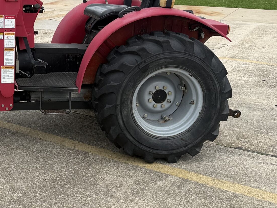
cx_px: -9
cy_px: 37
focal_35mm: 56
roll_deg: +0.4
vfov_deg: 25.6
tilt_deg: -11.0
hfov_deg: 31.4
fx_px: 448
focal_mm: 6.76
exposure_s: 1/2370
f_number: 1.78
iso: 80
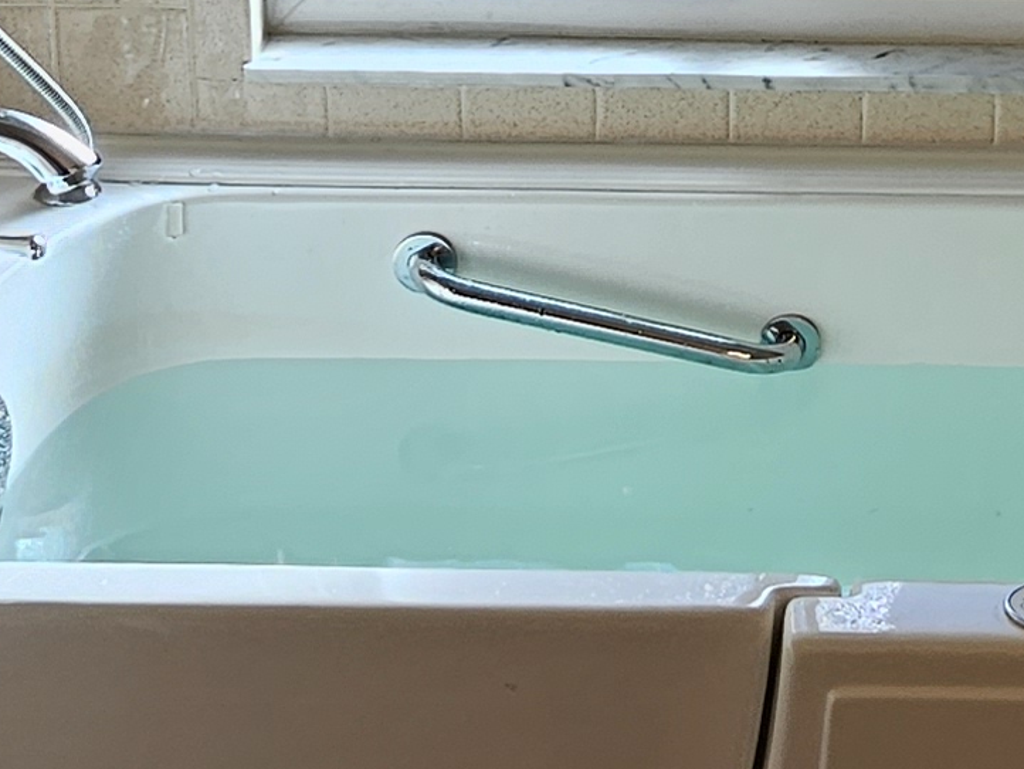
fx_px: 2131
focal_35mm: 72
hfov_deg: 26.7
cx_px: 773
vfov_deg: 19.8
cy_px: -21
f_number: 2.2
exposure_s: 1/146
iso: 50
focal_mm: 2.2
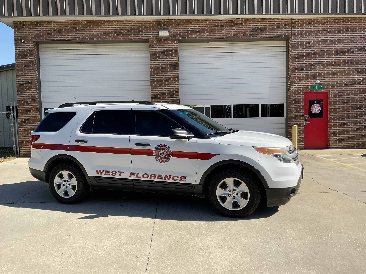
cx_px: 183
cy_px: 137
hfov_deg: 61.7
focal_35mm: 29
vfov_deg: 48.2
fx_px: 307
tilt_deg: -2.7
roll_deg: +1.6
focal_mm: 3
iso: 16
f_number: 1.8
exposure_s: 1/1451
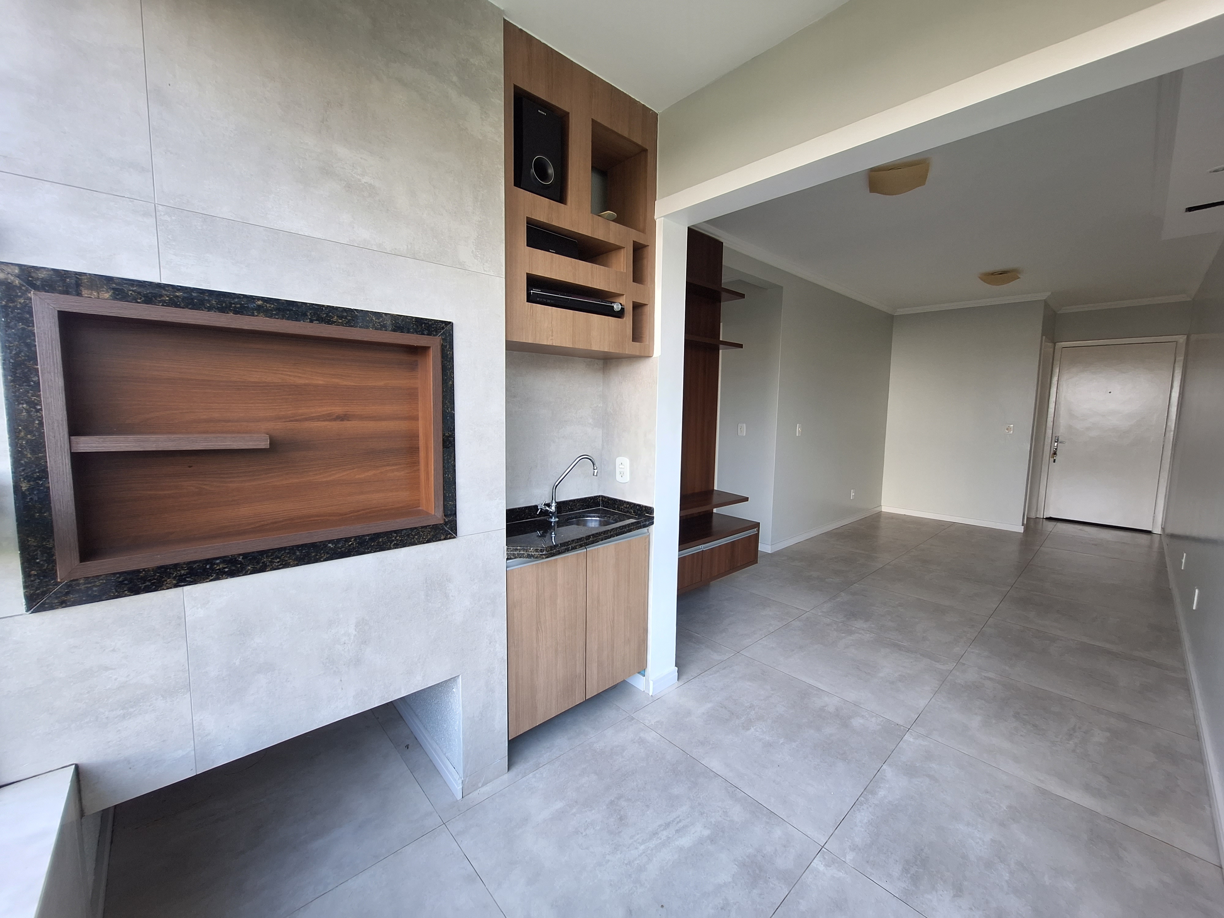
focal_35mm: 13
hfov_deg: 106.2
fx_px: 460
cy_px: 459
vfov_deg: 89.9
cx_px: 612
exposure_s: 1/60
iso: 40
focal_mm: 1.74
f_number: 2.2
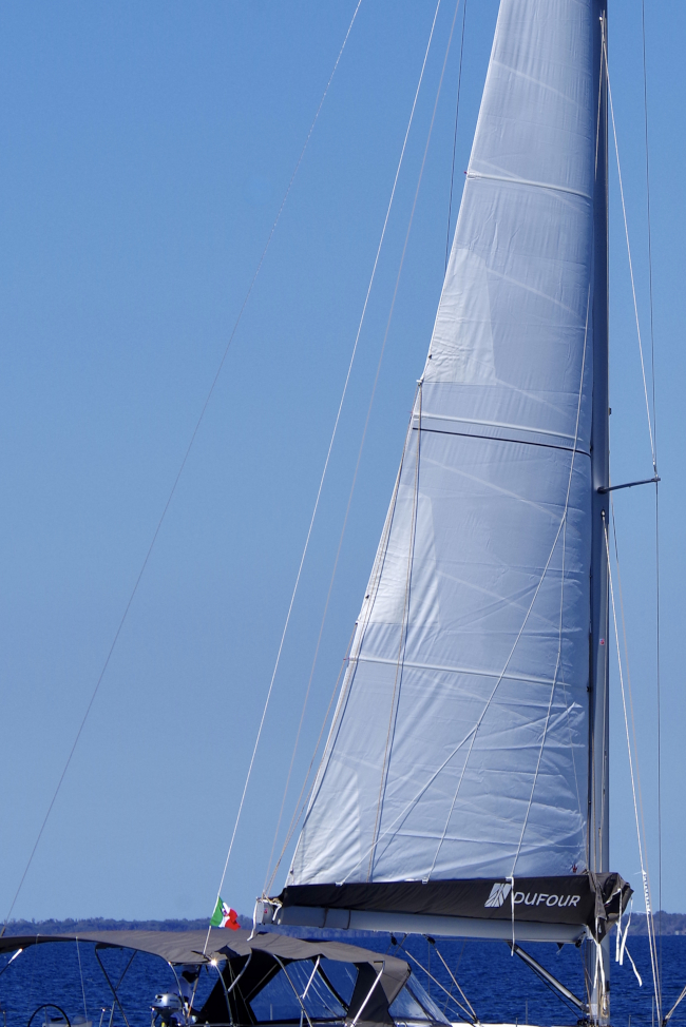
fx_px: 9825
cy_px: 337
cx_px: 577
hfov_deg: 4.0
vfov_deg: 6.0
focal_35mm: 344
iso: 200
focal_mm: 153
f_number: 13
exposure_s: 1/500
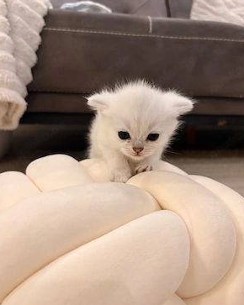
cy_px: 149
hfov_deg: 51.5
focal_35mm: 28
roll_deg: -0.7
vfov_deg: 62.2
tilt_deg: -11.1
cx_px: 123
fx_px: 253
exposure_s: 1/50
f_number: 1.6
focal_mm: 5.96
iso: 400
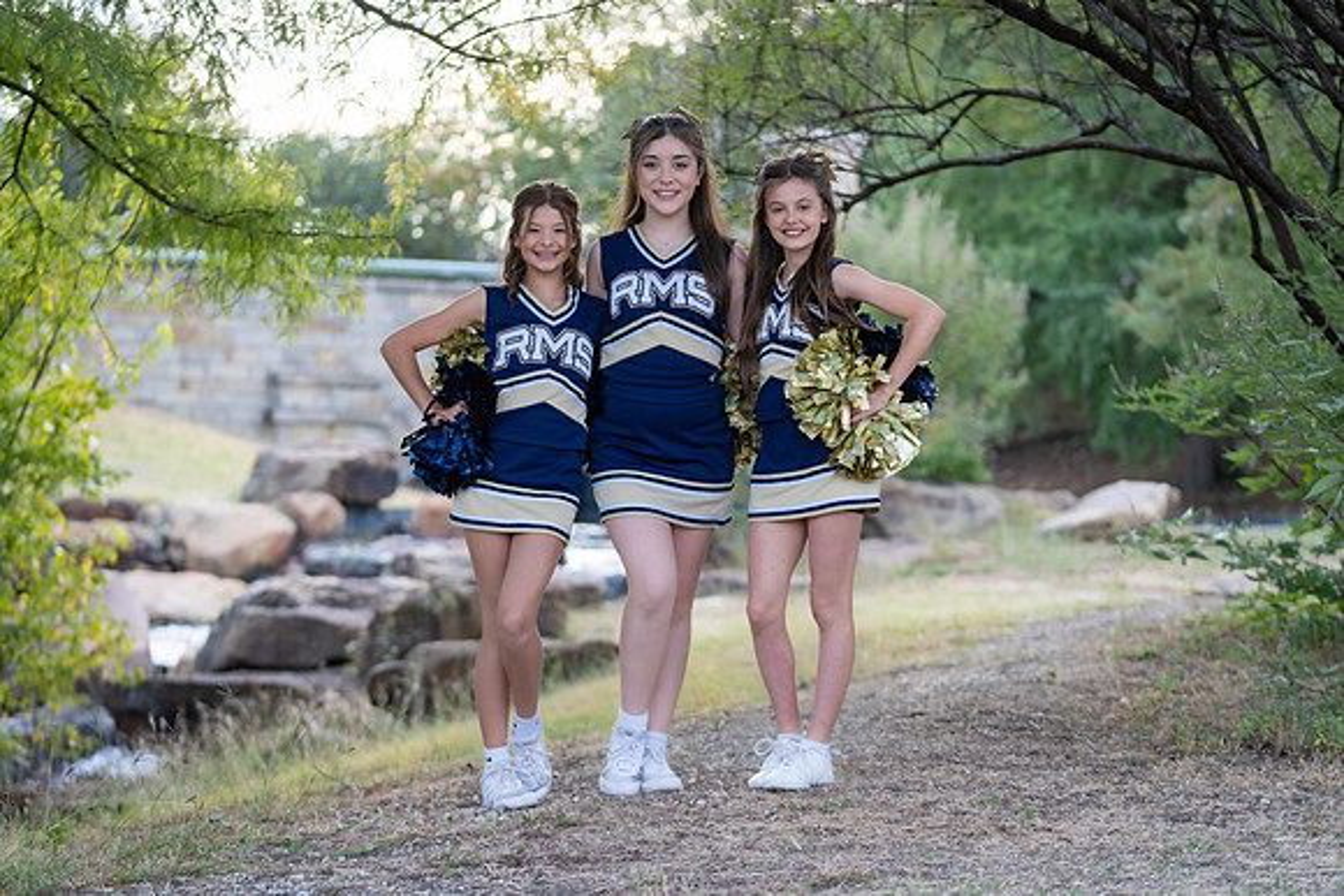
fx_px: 3025
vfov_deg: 16.9
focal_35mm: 81
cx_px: 672
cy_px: 448
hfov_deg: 25.1
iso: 320
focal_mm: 81
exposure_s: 1/320
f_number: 2.8
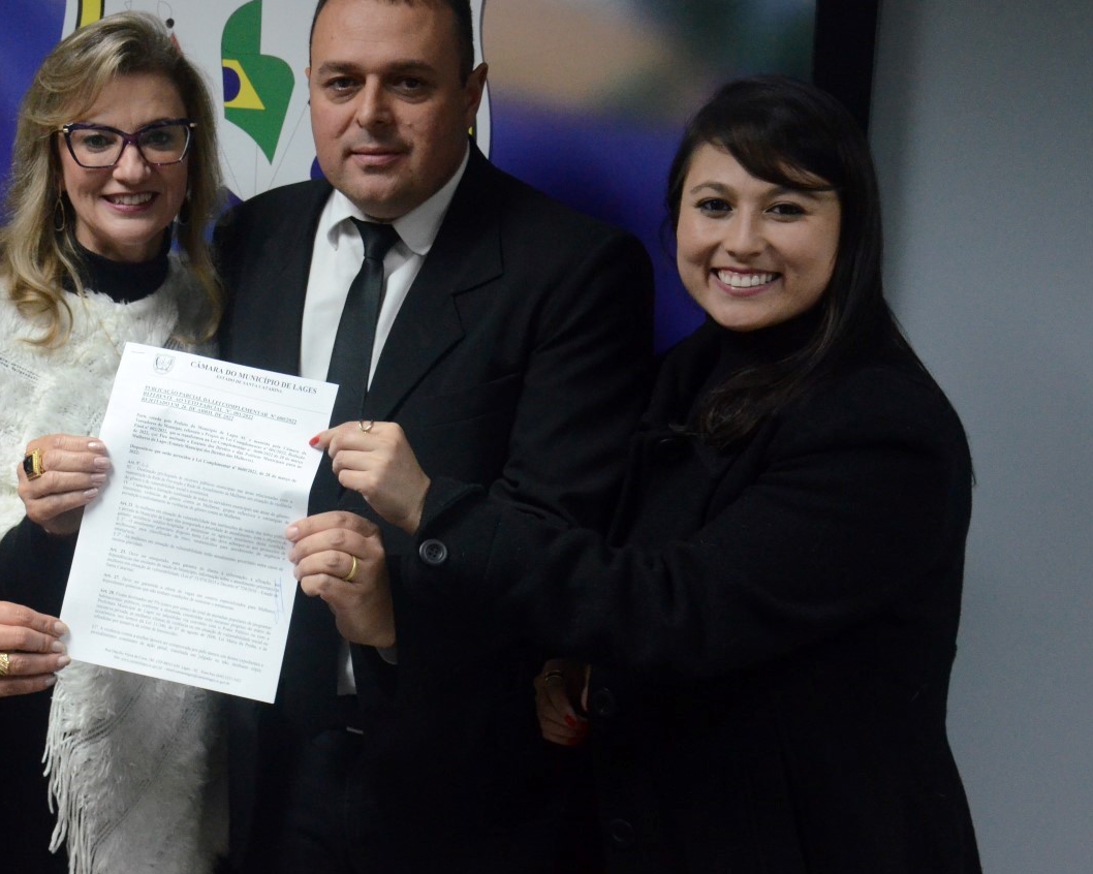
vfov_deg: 23.5
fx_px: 2102
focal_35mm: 65
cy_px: 426
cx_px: 295
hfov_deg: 28.8
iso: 3200
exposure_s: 1/160
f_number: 5.6
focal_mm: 30
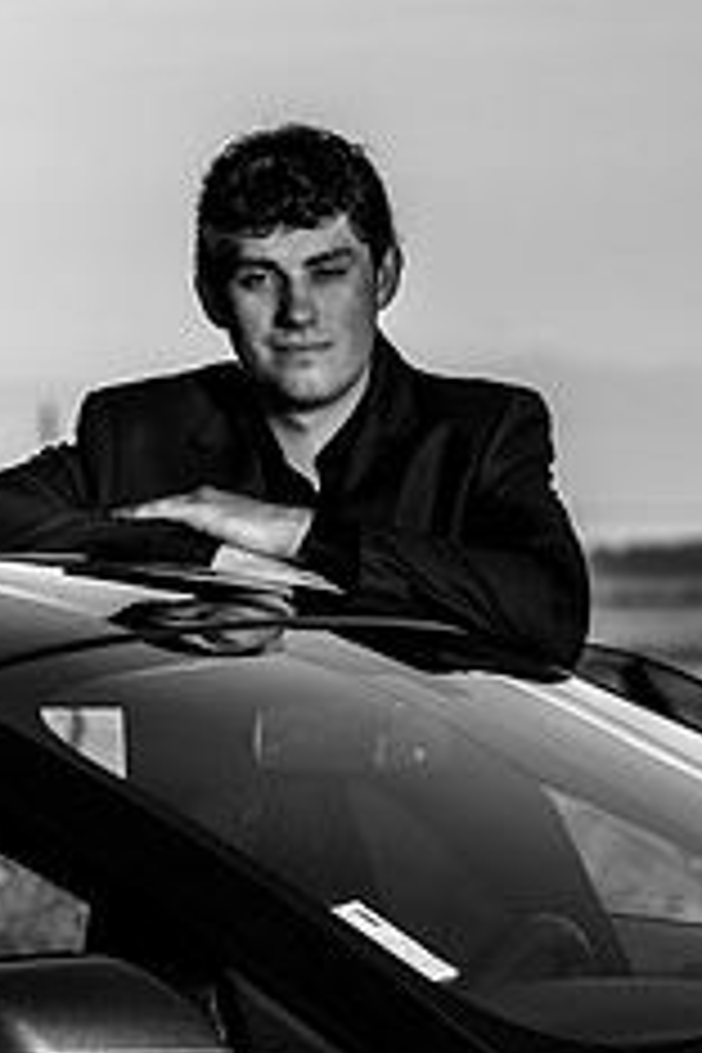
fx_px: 10705
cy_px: 855
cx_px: 495
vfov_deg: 5.6
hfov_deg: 3.8
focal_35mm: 366
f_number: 9
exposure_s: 1/250
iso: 31
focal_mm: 190
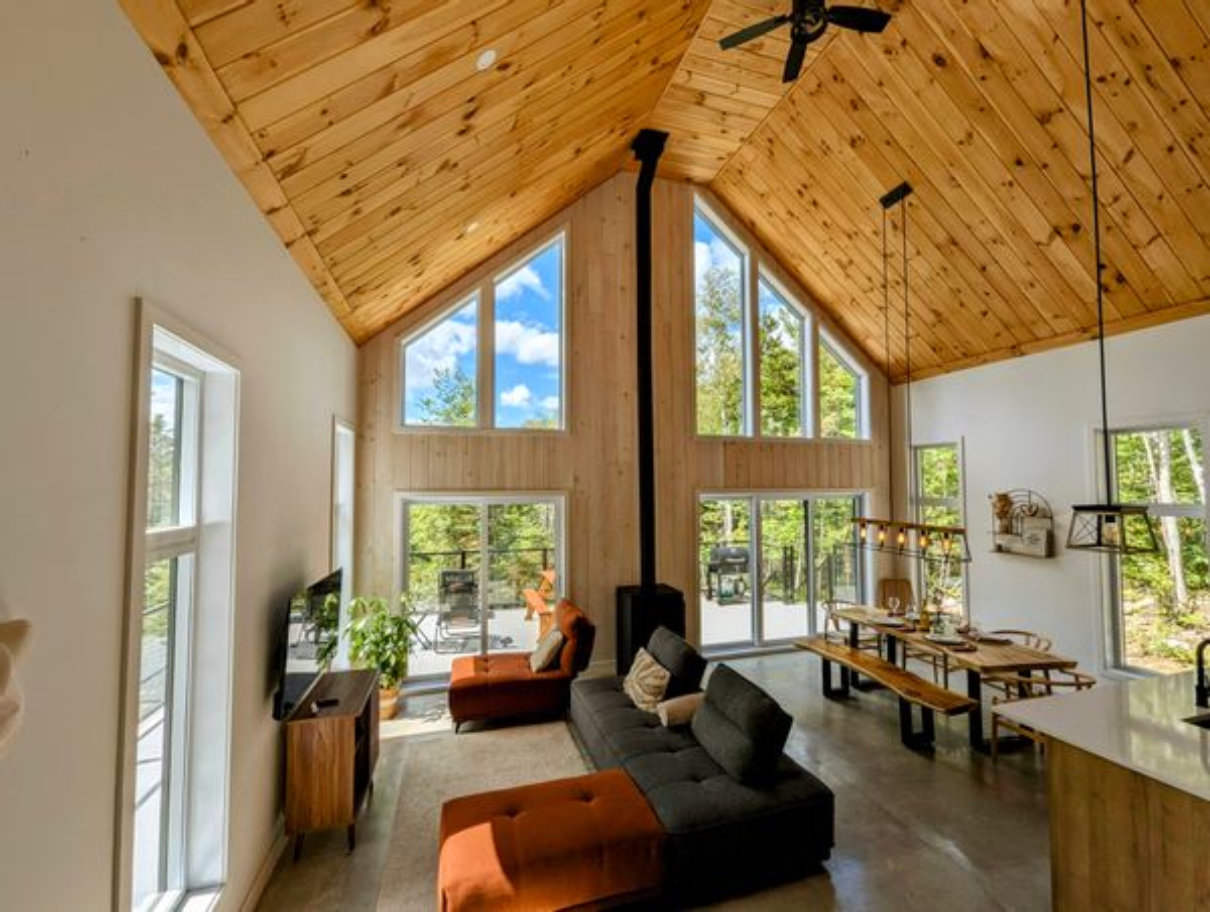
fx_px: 455
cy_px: 456
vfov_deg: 90.1
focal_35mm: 13
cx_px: 605
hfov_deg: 106.1
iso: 42
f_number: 2.2
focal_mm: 1.95
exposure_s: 1/840
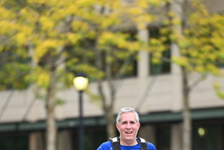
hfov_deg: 5.2
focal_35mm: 394
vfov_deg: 3.5
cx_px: 121
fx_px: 2453
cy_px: 191
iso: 400
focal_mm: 190
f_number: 2.8
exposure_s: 1/1000
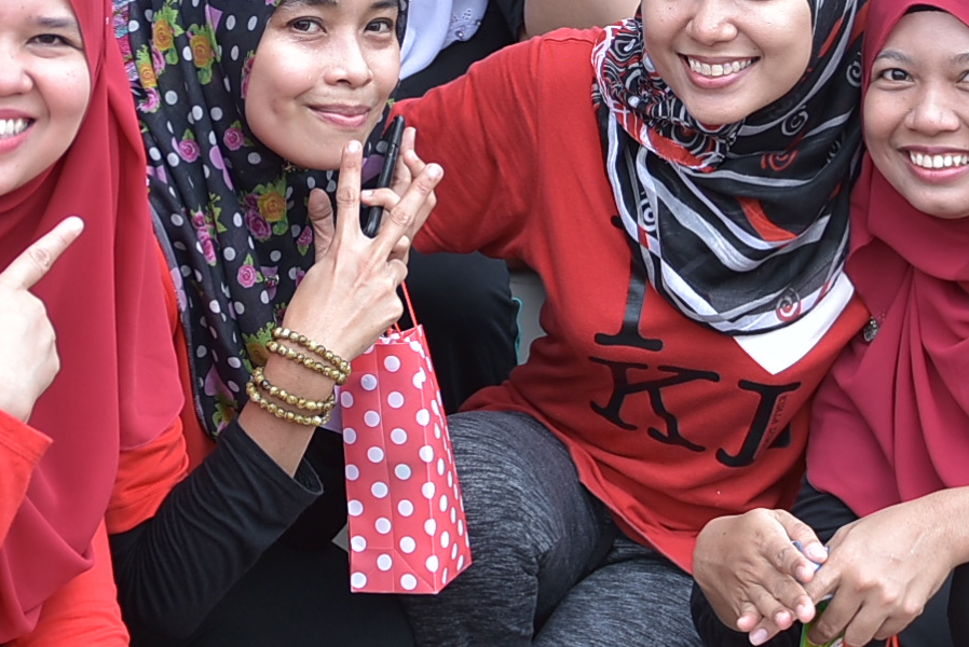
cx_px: 308
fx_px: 3232
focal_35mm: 120
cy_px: 30
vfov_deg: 11.3
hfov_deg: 17.0
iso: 100
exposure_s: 1/200
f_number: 2.8
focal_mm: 24
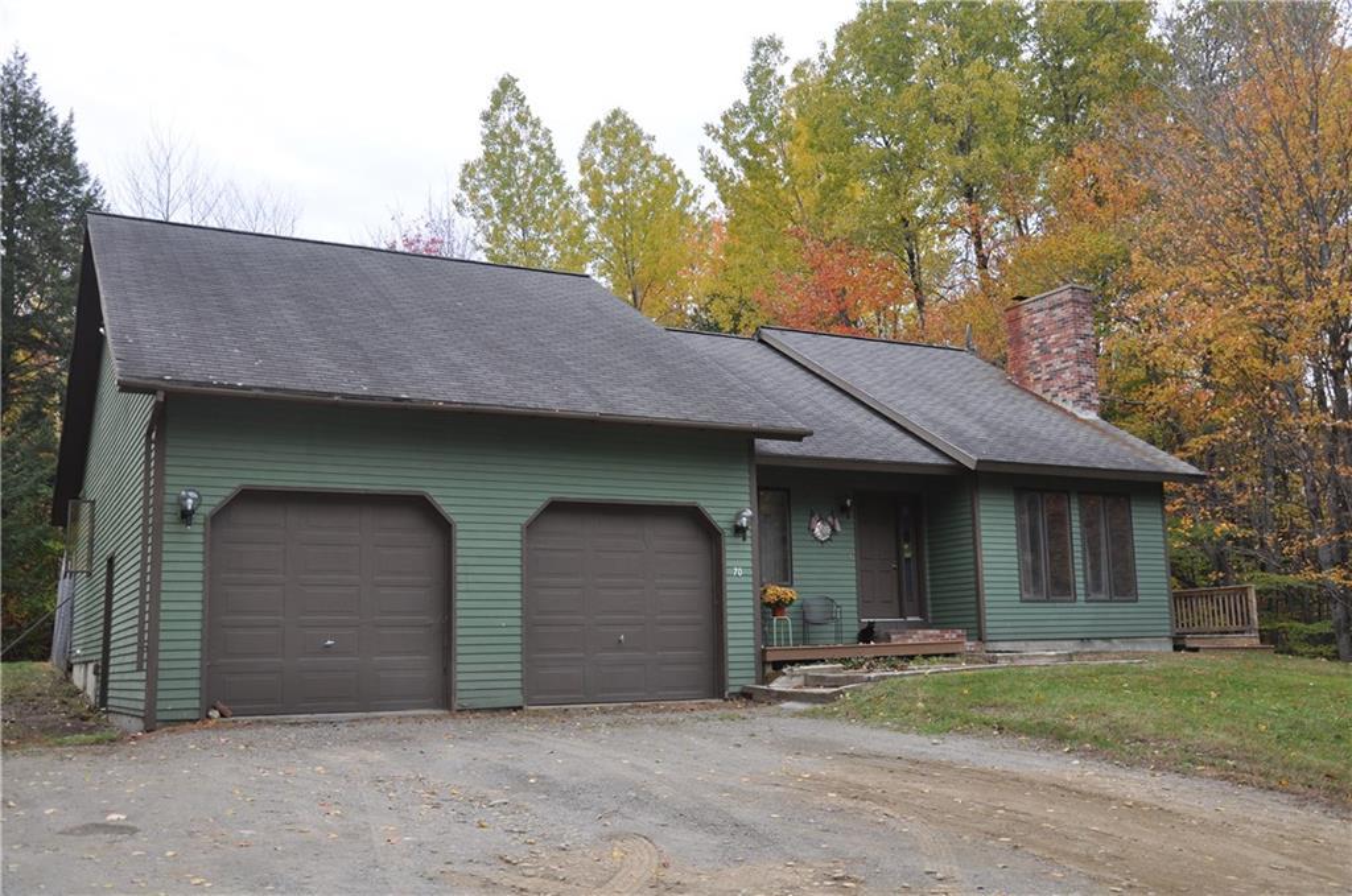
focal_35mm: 33
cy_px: 448
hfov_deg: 57.3
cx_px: 676
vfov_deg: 39.8
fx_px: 1237
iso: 200
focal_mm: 22
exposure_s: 1/200
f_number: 5.6
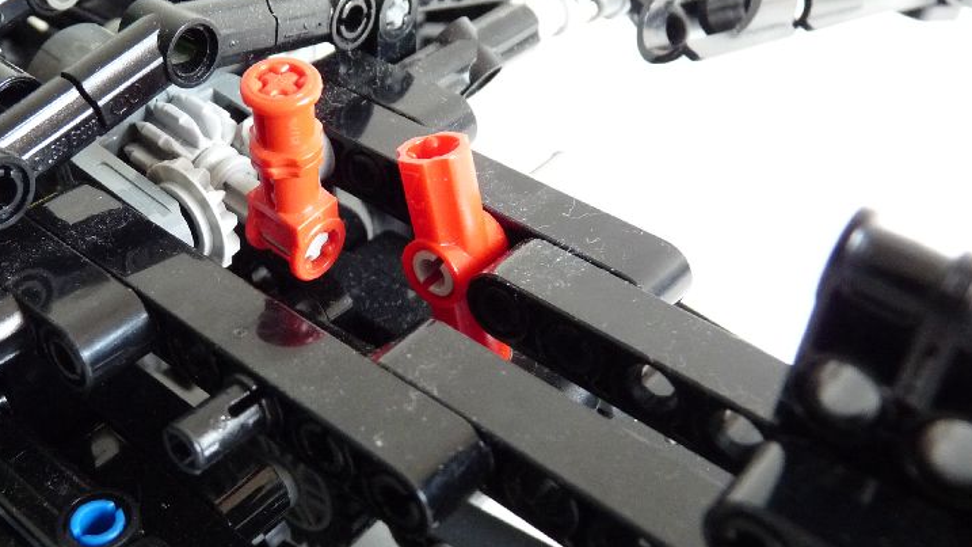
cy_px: 267
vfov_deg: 28.3
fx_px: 1082
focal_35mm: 42
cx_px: 340
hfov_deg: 47.7
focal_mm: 4.8
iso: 400
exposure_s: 1/25
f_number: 2.8
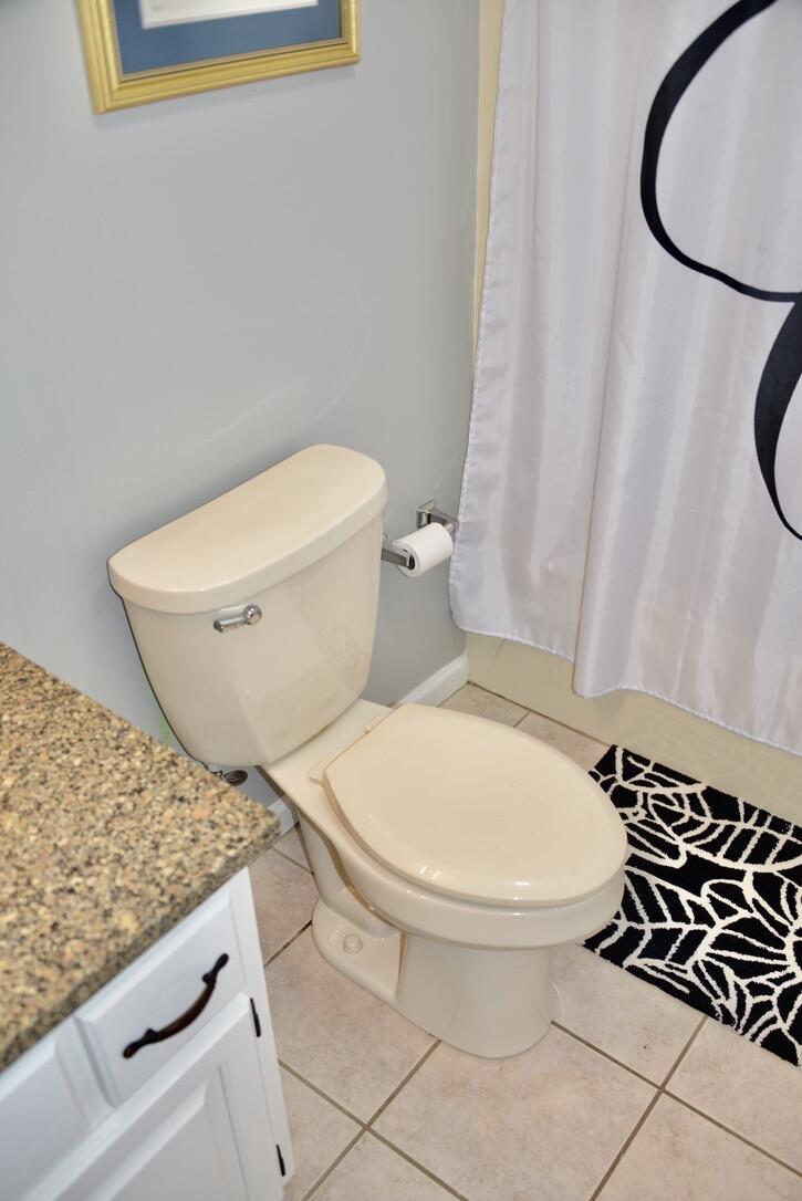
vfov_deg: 58.7
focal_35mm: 32
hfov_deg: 41.2
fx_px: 1068
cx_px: 401
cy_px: 600
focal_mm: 32
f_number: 4.5
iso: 560
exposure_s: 1/60
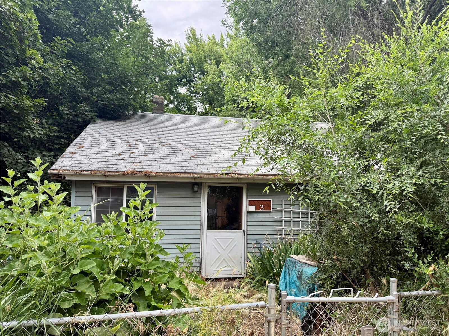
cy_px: 168
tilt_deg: +5.2
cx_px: 224
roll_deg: -1.4
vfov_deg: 56.8
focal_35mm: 24
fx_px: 311
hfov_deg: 71.6
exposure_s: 1/1091
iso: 100
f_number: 1.78
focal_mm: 6.76
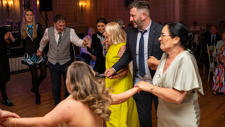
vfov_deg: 23.5
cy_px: 53
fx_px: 304
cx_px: 112
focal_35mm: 51
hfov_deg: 40.6
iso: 500
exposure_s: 1/160
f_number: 3.5
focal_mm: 48
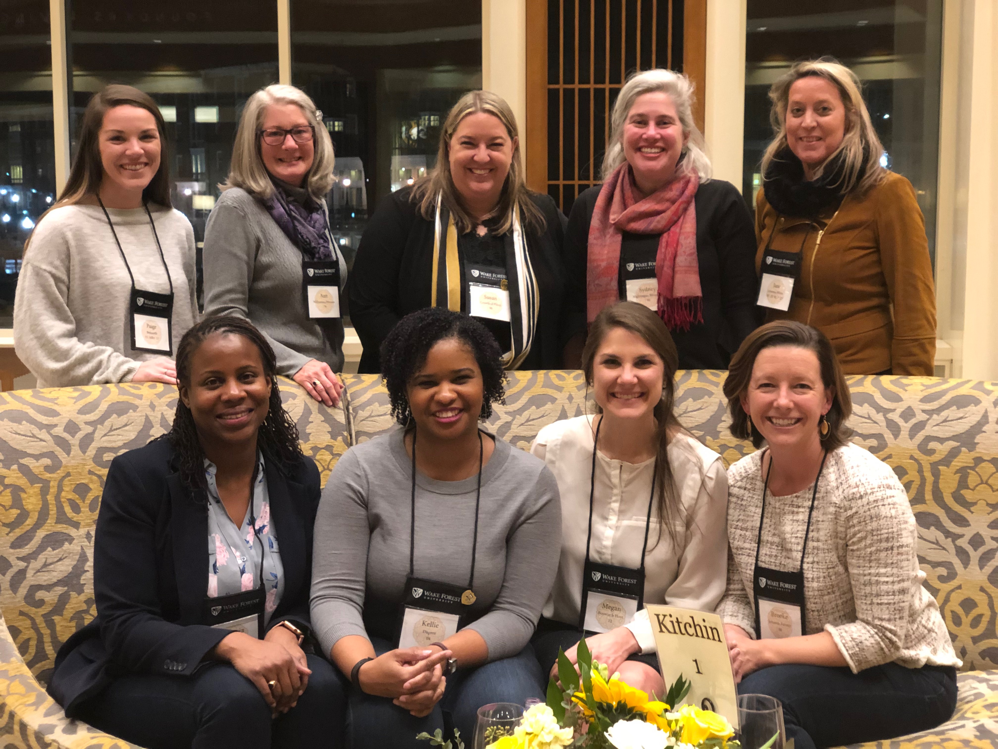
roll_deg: +1.1
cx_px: 499
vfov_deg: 28.0
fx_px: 1499
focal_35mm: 52
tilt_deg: -6.4
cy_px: 374
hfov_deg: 36.8
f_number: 2.4
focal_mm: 6
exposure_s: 1/9
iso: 160
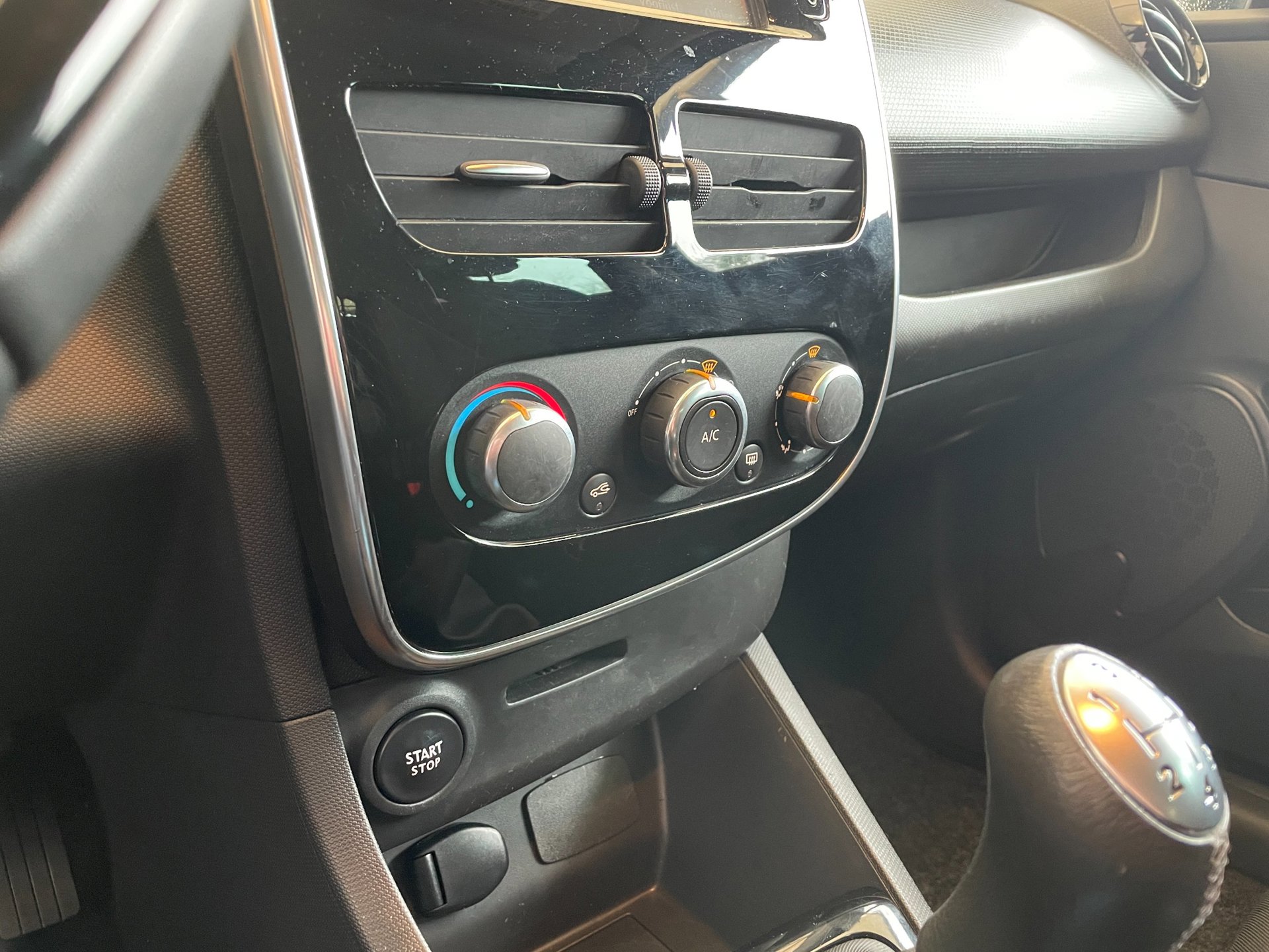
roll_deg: -0.6
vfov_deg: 53.1
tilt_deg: -16.3
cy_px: 476
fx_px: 953
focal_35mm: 26
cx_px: 634
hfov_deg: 67.3
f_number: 1.6
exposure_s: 1/33
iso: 500
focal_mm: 4.2
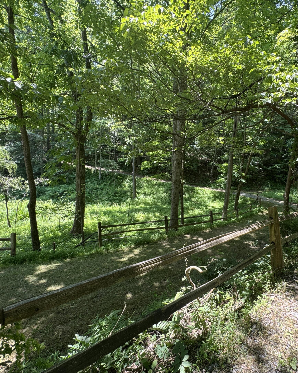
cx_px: 189
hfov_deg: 69.5
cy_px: 183
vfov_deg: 83.3
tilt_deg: -4.0
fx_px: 209
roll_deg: -3.5
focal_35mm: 19
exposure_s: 1/99
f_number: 2.2
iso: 64
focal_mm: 2.22
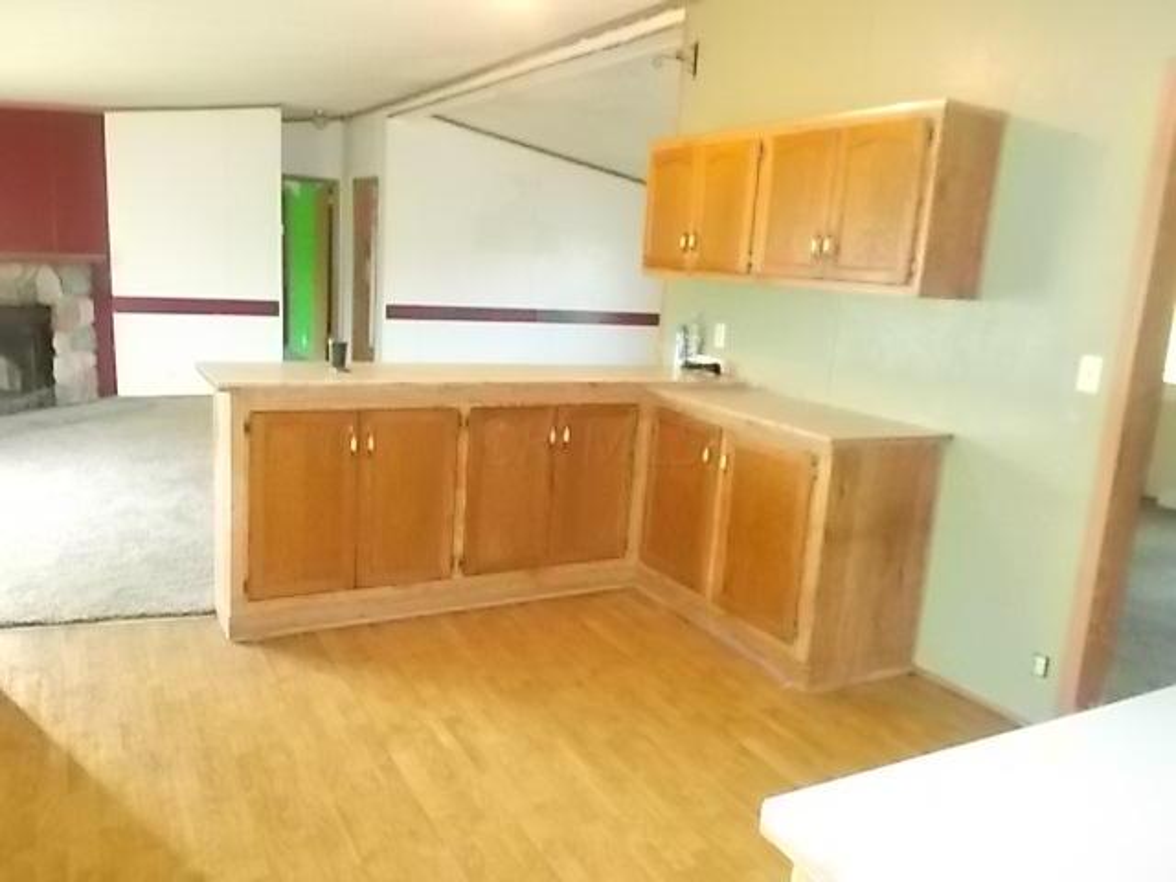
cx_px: 588
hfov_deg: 67.3
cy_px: 441
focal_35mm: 26
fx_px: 883
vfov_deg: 53.1
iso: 800
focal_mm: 4.6
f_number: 3.2
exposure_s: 1/25
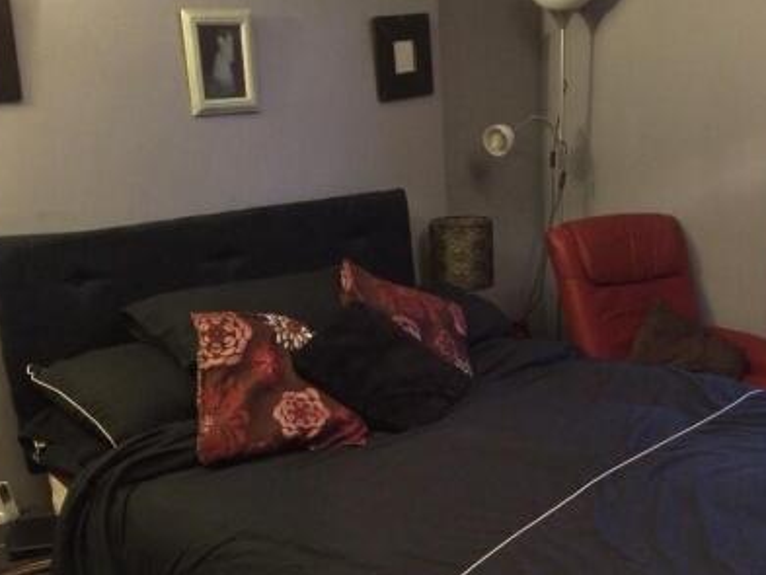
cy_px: 393
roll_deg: +2.0
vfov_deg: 33.3
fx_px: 952
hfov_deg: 43.7
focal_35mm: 43
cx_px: 445
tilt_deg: -16.1
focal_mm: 4.15
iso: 500
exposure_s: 1/17
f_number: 2.2
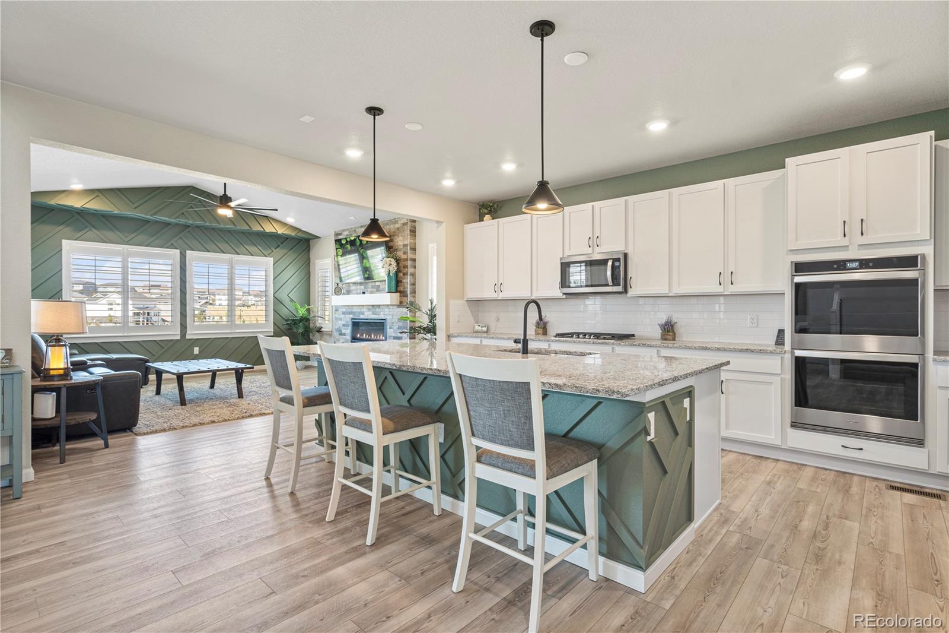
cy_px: 316
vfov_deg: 70.4
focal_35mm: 17
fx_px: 448
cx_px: 474
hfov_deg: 93.3
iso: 320
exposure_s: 1/2.5
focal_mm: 17
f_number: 8
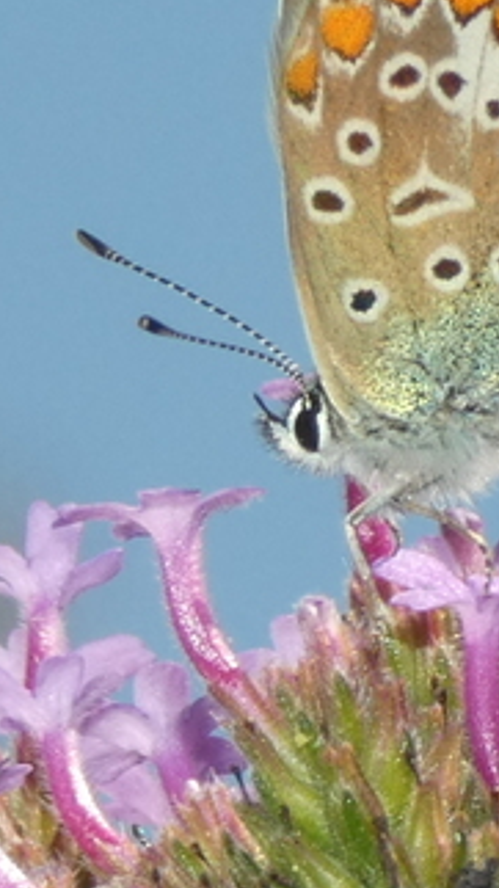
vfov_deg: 4.9
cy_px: 306
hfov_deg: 2.7
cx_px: 815
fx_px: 10473
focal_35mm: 445
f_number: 5.4
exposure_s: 1/160
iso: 80
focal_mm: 27.5
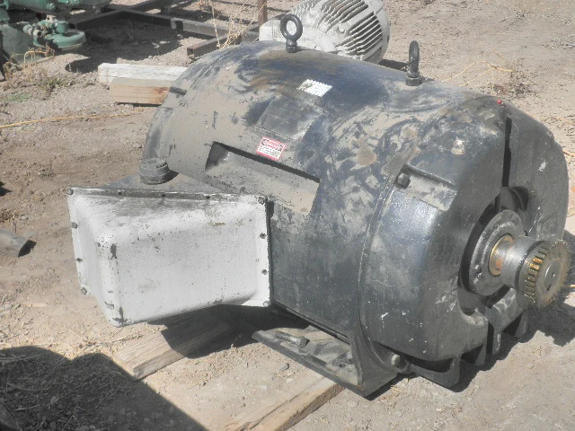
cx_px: 288
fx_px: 980
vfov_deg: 24.8
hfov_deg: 32.7
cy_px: 216
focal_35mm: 59
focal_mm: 10.5
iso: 64
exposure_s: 1/125
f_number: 10.7
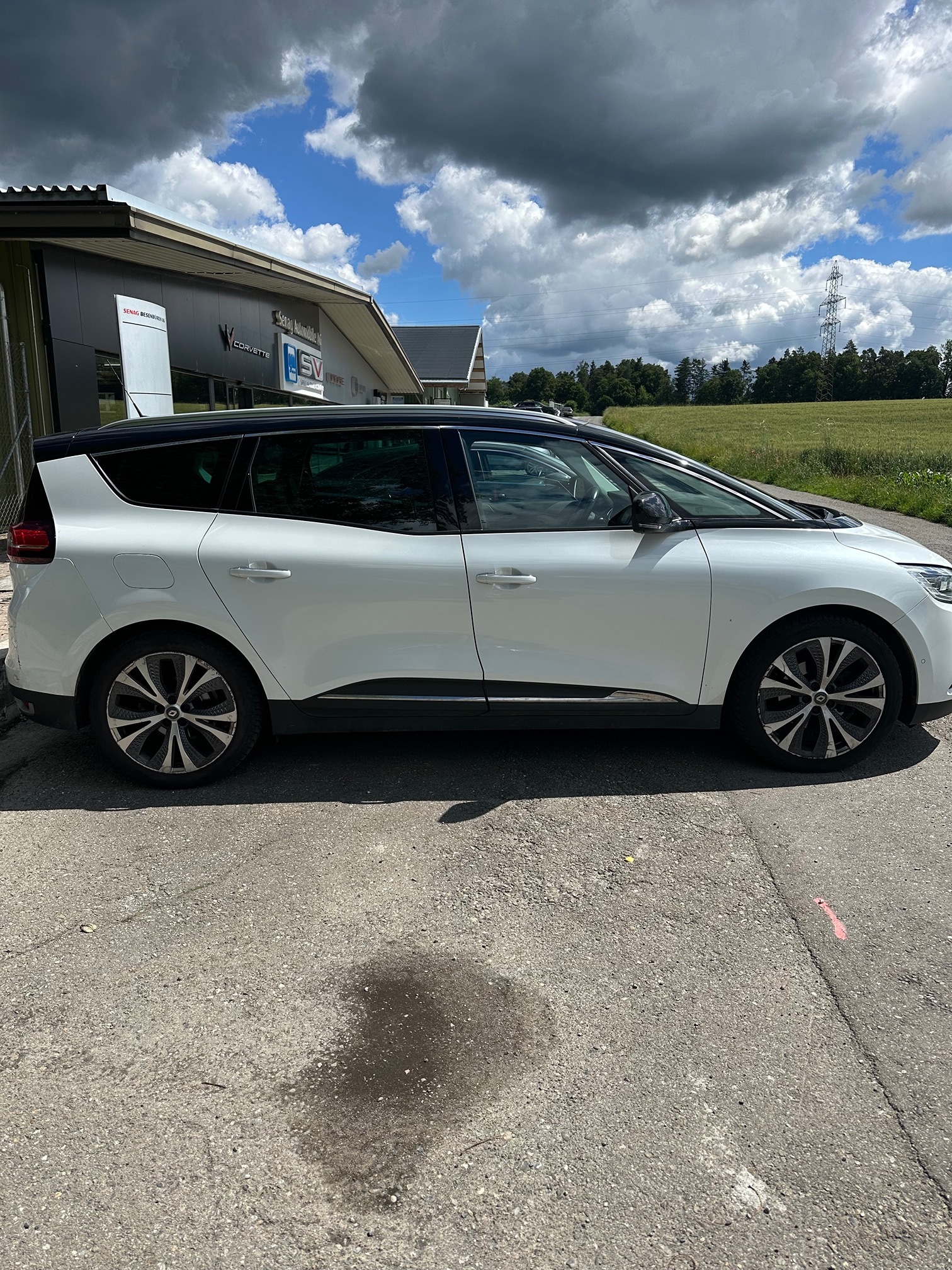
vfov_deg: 71.6
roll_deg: -1.5
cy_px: 635
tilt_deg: -9.7
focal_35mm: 24
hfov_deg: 56.8
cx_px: 476
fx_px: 880
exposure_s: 1/5848
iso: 80
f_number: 1.78
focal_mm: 6.86
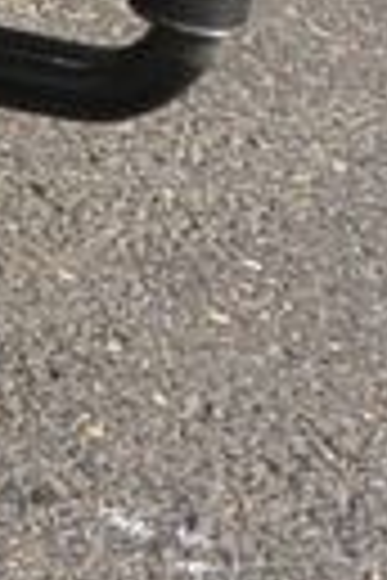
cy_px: -776
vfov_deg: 8.2
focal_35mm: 231
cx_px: -1796
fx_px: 3725
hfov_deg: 4.6
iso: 160
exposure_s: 1/250
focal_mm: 11
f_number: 7.1
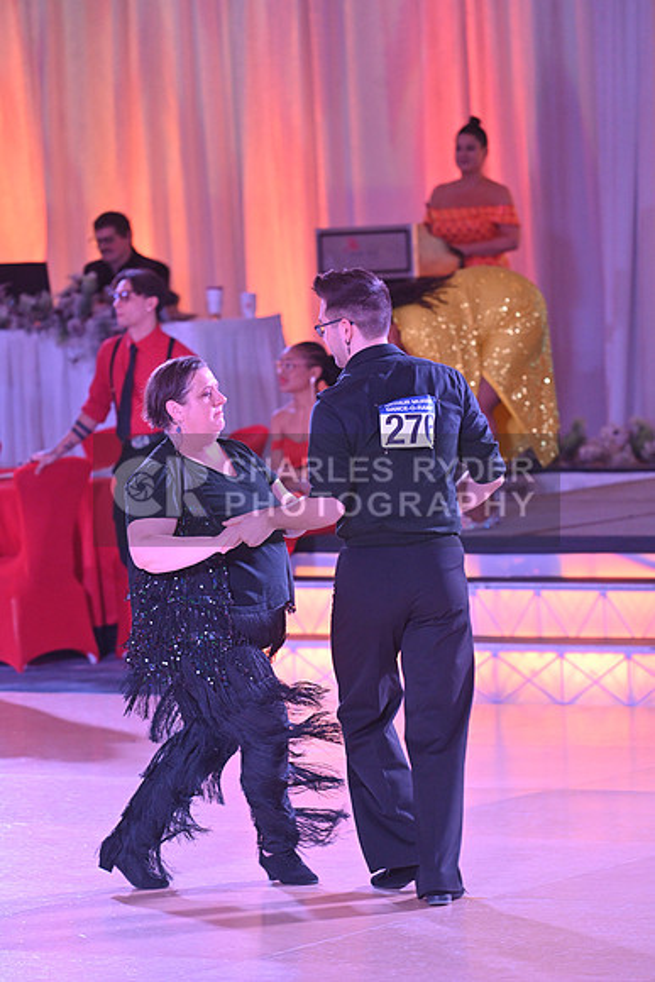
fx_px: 5455
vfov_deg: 10.3
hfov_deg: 6.9
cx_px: 328
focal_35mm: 200
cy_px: 491
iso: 2500
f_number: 5
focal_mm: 200
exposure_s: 1/320
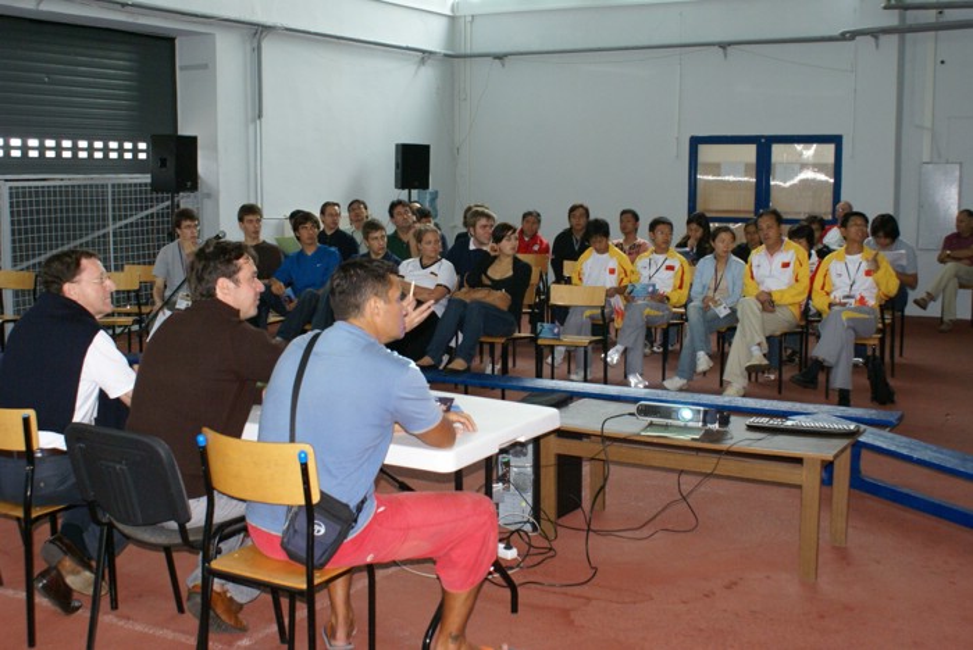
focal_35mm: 42
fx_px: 1136
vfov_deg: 32.0
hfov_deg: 46.4
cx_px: 486
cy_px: 325
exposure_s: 1/15
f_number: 5.6
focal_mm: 28
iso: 800
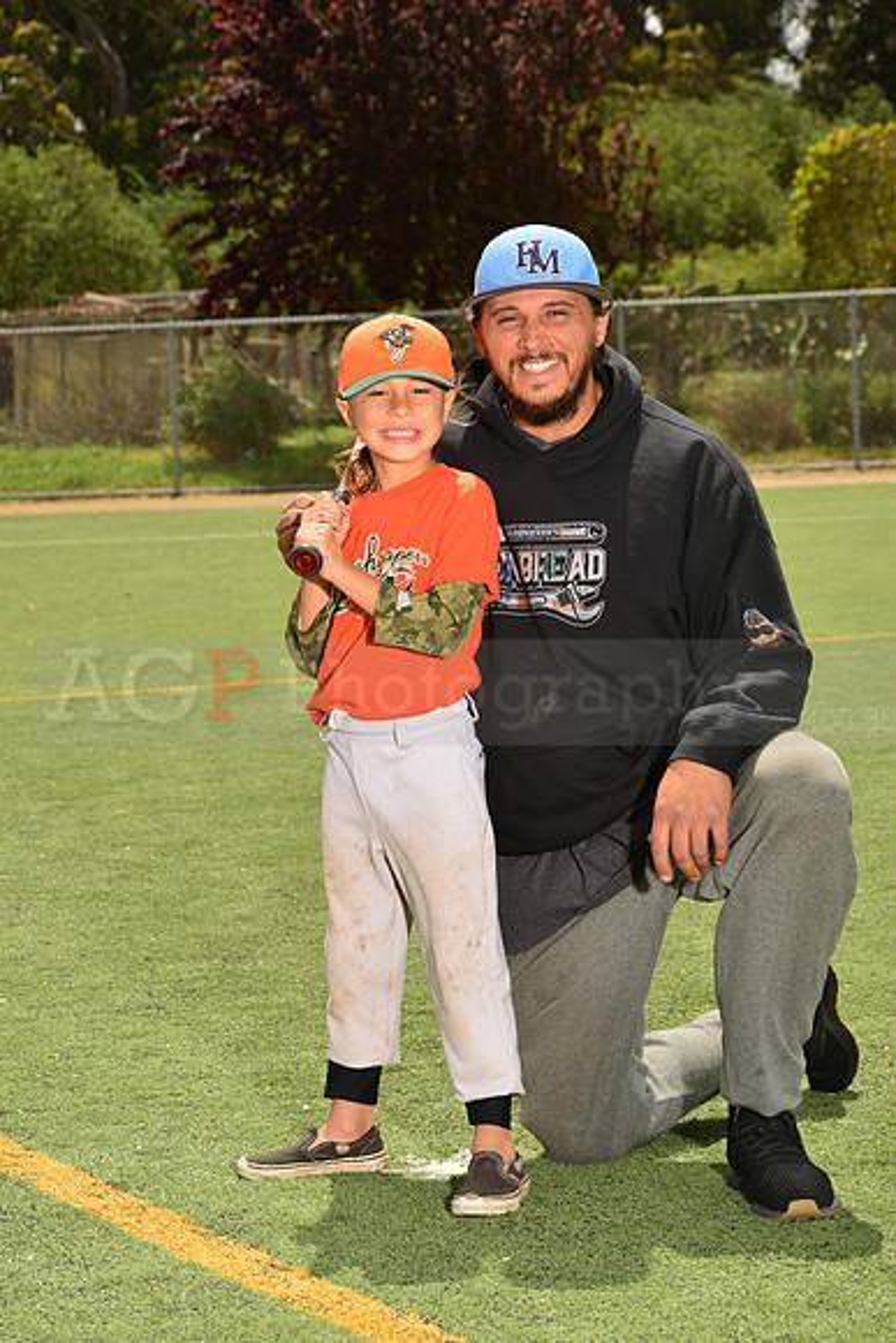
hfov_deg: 12.5
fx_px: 4104
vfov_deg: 18.6
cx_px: 448
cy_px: 672
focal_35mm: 110
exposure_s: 1/250
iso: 160
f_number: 13
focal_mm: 110
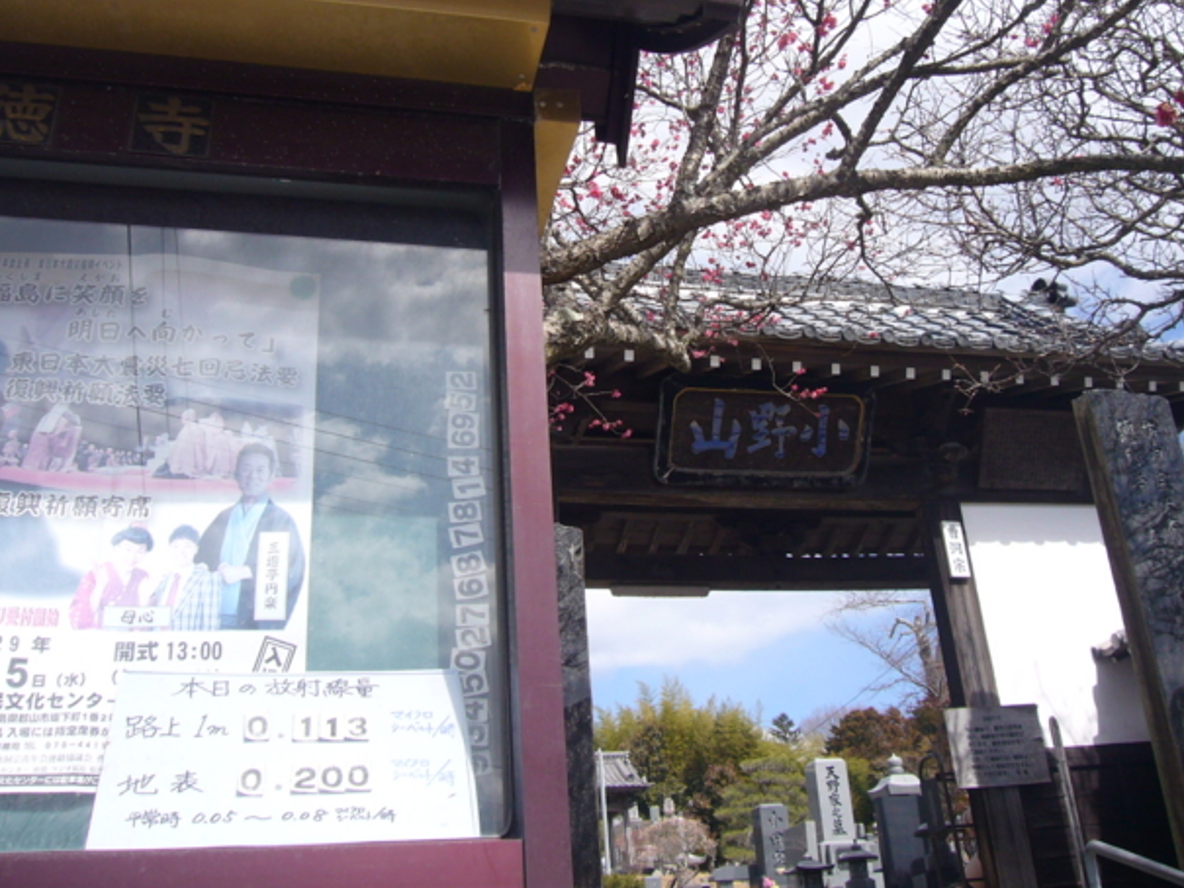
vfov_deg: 38.4
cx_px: 624
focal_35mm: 37
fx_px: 1266
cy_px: 317
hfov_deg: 50.1
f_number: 5.6
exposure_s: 1/320
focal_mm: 4.6
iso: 80
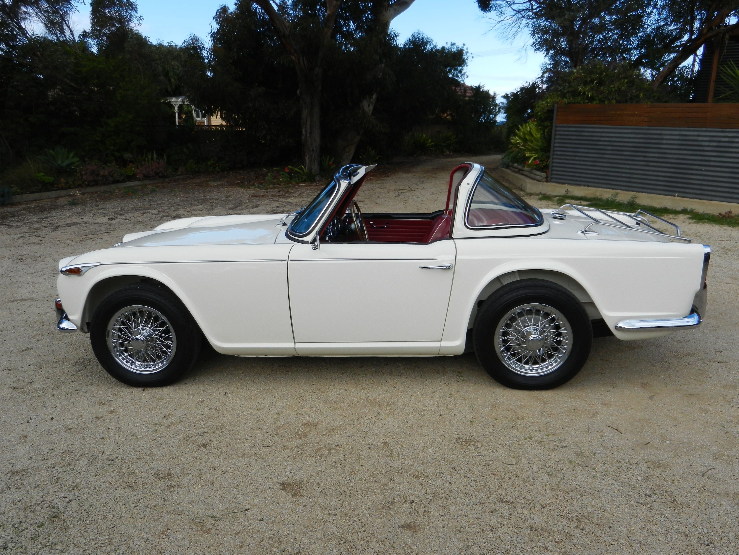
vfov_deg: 48.2
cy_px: 278
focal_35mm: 29
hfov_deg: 61.7
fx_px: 619
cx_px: 370
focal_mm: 5.1
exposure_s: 1/1000
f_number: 3.6
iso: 160
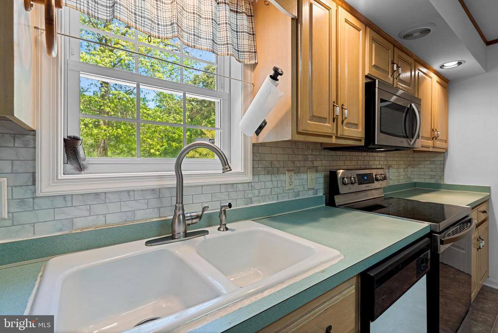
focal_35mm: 16
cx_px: 249
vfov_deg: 73.8
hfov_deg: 96.7
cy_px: 166
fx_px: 221
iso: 400
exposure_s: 1/20
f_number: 6.7
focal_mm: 16
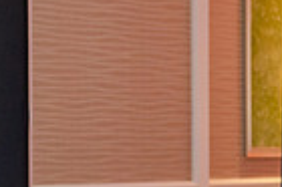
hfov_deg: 10.0
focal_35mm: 206
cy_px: 247
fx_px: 1612
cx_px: 236
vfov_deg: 6.6
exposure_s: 1/25
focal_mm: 32
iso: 3200
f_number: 4.8
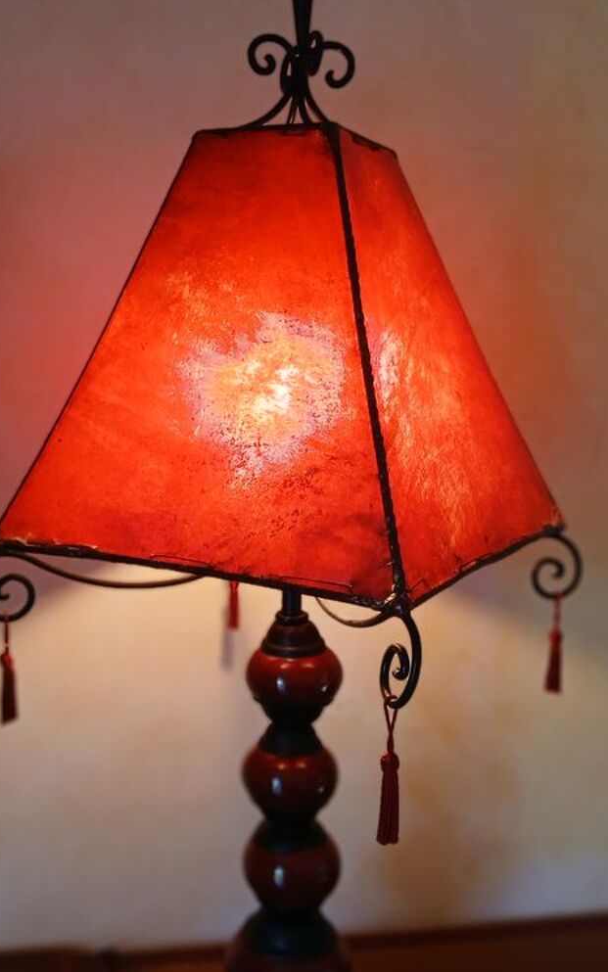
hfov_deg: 34.3
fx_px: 981
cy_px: 525
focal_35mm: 37
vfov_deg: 52.7
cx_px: 240
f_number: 1.8
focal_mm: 3.98
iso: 160
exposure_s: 1/60
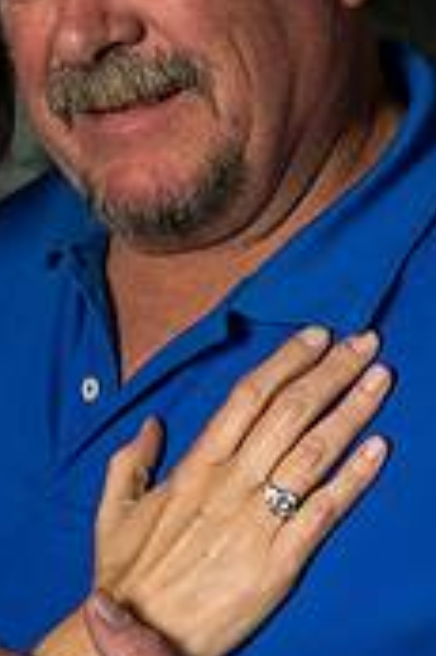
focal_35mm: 130
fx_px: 2366
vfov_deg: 15.8
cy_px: 349
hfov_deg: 10.4
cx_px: 8
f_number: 5.6
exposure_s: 1/160
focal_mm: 50
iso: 160
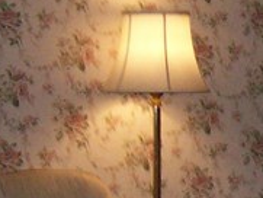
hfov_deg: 9.5
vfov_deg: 7.3
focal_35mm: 204
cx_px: 333
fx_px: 1551
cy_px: 108
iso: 140
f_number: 2.7
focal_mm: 6
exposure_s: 1/64
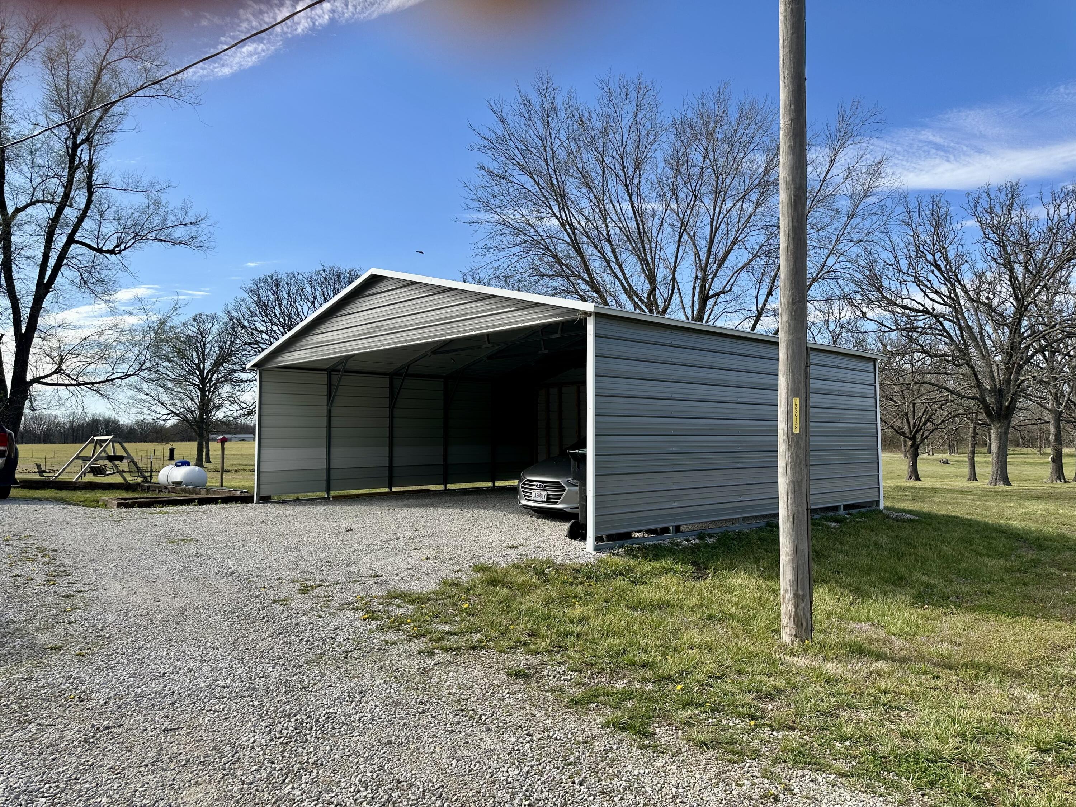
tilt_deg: +3.3
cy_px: 404
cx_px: 538
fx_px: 746
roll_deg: +0.7
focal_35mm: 24
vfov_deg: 56.8
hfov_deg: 71.6
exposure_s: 1/3861
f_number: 1.78
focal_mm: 6.86
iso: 80
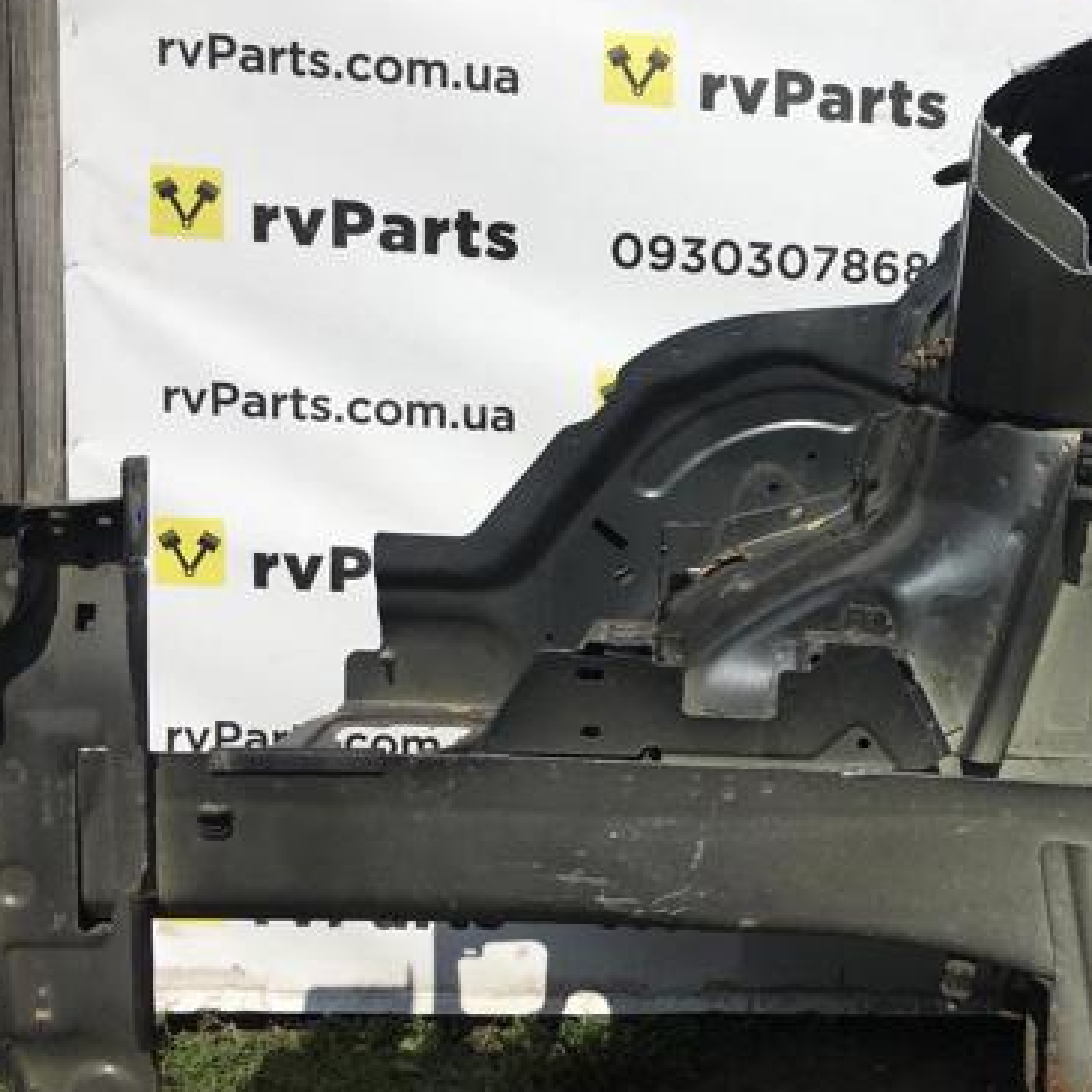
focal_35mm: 45
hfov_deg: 36.1
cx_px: 892
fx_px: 1606
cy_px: 625
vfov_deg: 37.5
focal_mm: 4.15
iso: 25
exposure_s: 1/4808
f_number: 2.2
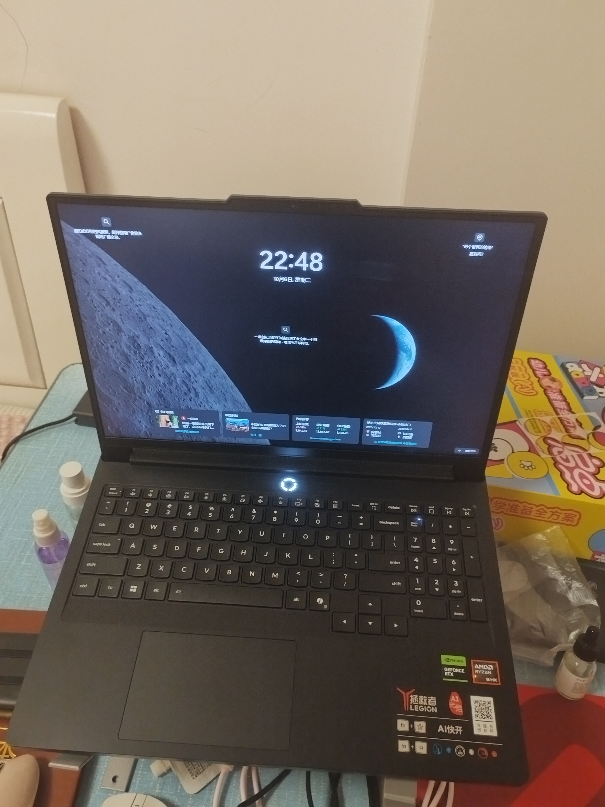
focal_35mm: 23
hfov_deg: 58.9
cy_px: 404
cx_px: 302
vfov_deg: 73.9
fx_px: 536
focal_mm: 5.52
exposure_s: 1/33.3
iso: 5046
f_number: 1.9
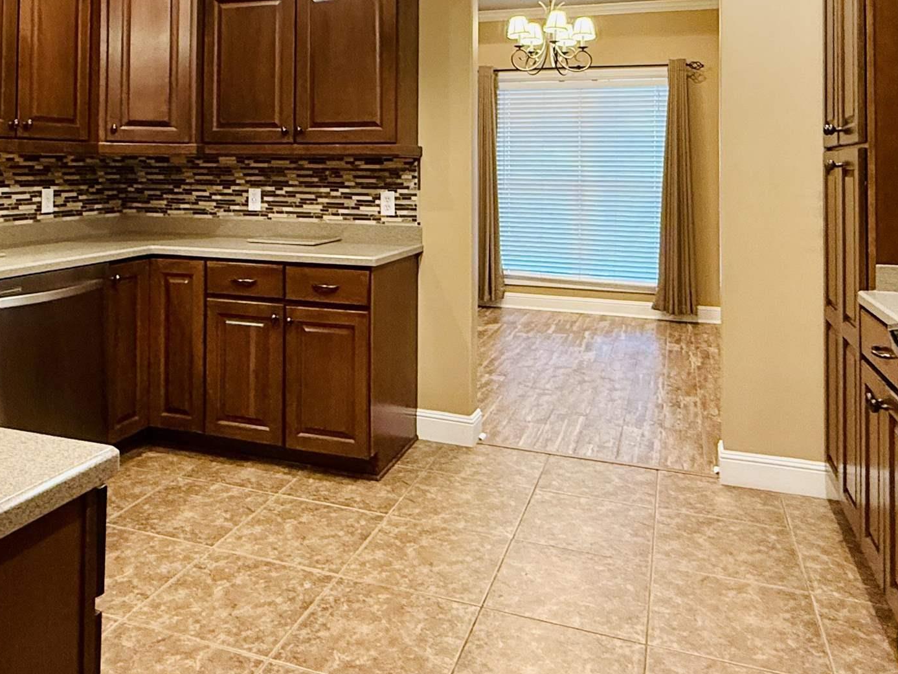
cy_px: 150
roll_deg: -0.6
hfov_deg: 58.1
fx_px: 804
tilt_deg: +0.9
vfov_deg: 43.6
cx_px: 386
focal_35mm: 31
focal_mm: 2.22
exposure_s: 1/60
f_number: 2.2
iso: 400
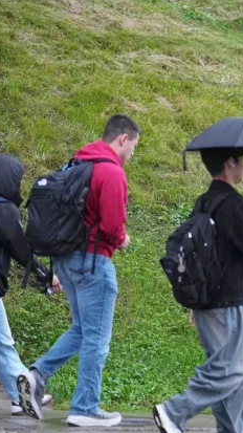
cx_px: 386
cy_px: 211
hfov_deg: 4.7
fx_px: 2947
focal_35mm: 257
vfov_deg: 8.4
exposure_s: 1/1600
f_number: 2.8
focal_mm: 135
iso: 2000
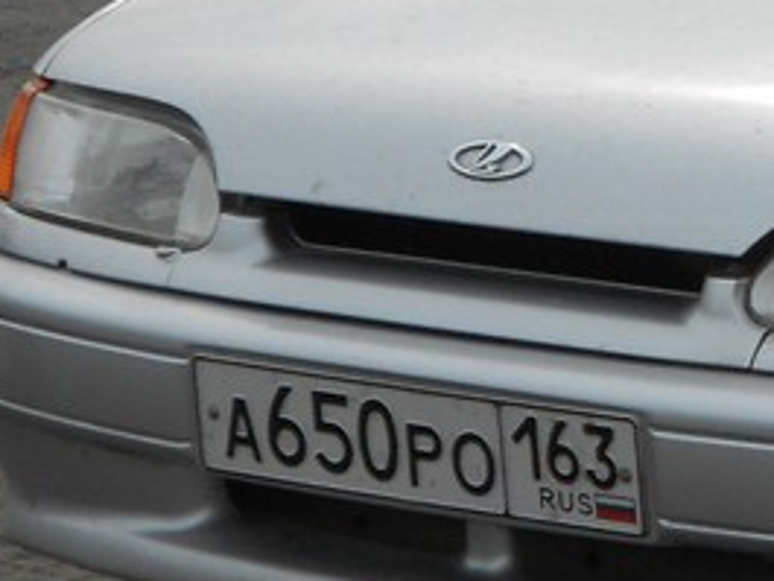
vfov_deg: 5.8
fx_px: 5704
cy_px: 96
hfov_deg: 7.6
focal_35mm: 255
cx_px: 1311
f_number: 5.3
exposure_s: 1/640
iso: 80
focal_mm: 11.6
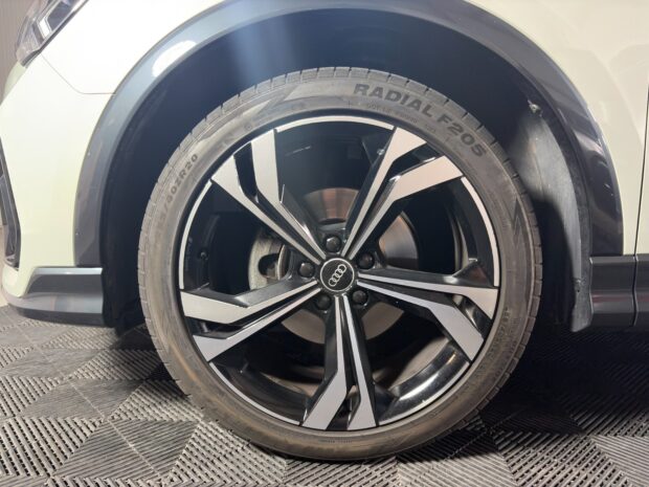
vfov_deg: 53.1
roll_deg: +0.0
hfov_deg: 67.3
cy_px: 244
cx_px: 324
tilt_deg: -8.7
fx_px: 487
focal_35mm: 26
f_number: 1.6
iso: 320
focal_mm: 5.96
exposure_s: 1/25
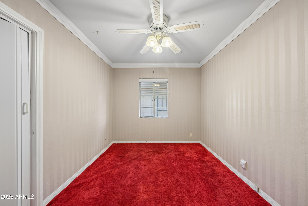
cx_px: 154
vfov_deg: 90.1
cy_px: 103
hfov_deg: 112.6
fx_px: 103
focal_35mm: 12
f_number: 8
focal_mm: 12
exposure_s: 1/6
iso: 400
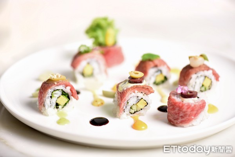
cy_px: 78
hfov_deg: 19.4
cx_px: 118
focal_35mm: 105
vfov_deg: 13.1
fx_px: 686
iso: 100
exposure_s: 1/200
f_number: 3.2
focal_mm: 105
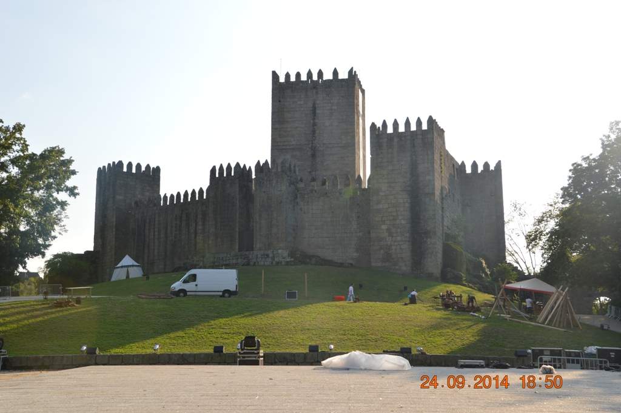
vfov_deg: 29.8
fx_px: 776
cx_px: 310
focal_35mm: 45
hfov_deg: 43.6
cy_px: 206
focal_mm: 30
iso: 100
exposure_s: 1/200
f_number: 9
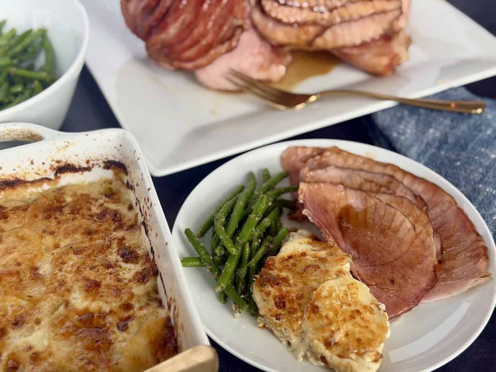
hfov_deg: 39.7
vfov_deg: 30.3
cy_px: 186
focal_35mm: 48
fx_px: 688
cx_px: 248
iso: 80
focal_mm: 6.8
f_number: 1.8
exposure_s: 1/60
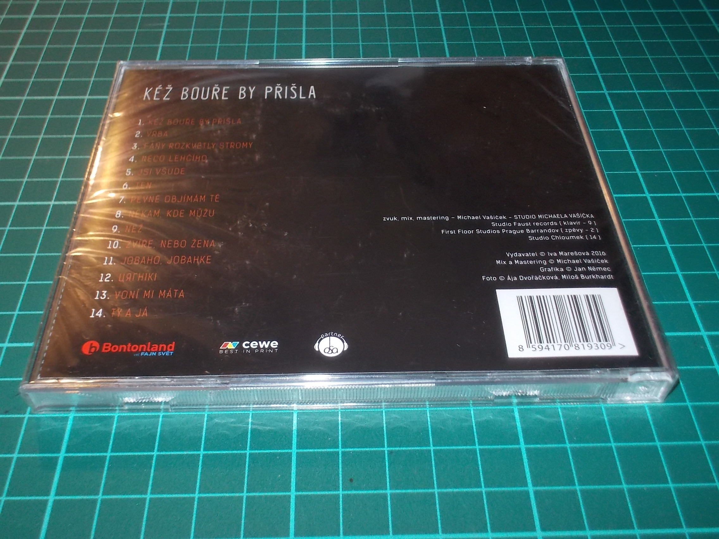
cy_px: 270
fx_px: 769
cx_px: 360
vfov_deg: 38.7
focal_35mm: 37
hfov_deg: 50.1
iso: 200
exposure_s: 1/30
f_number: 3.7
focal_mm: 5.2
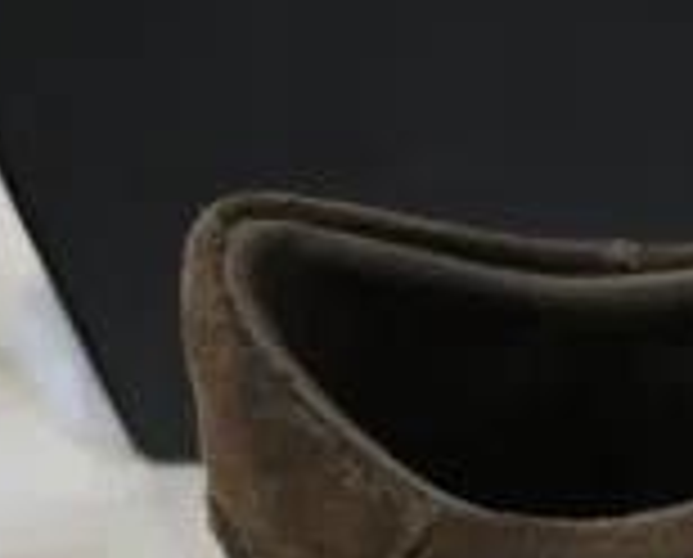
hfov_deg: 16.1
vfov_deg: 16.1
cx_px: 1368
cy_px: 634
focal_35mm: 93
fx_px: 1912
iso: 4425
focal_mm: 5.25
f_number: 1.7
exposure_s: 1/33.3
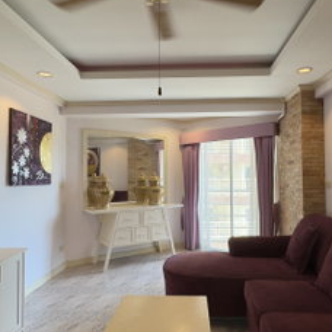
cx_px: 185
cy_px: 170
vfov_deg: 60.9
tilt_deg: +1.9
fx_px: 282
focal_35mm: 26
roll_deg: +0.0
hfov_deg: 60.8
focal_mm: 2.22
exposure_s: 1/100
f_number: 2.2
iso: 100
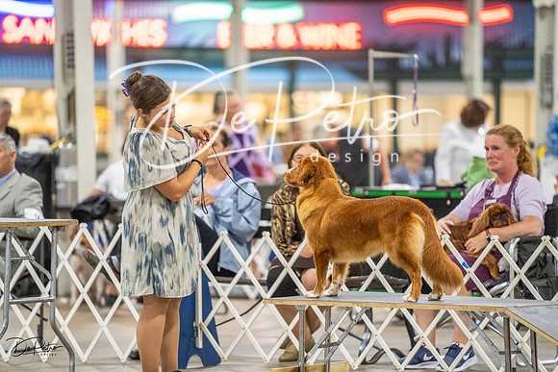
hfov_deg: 10.3
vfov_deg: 6.9
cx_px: 279
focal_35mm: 200
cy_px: 186
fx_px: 3101
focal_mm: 200
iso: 4000
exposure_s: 1/250
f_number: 2.8
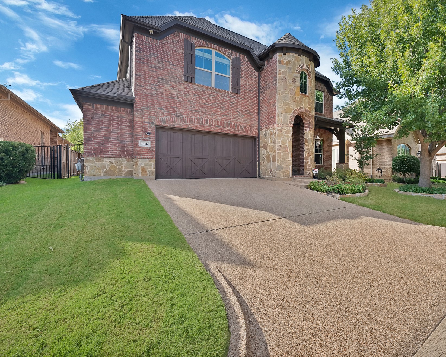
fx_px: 211
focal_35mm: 16
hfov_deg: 92.0
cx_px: 267
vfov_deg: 80.4
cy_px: 176
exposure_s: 1/160
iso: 640
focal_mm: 14
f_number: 7.1
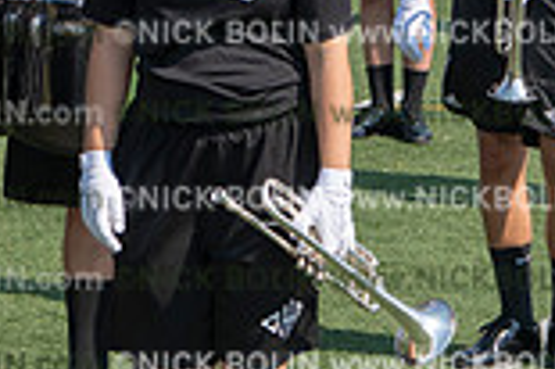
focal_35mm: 217
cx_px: 387
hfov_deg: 9.5
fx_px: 3342
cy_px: -217
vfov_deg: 6.2
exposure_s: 1/1600
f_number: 5.6
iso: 200
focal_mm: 58
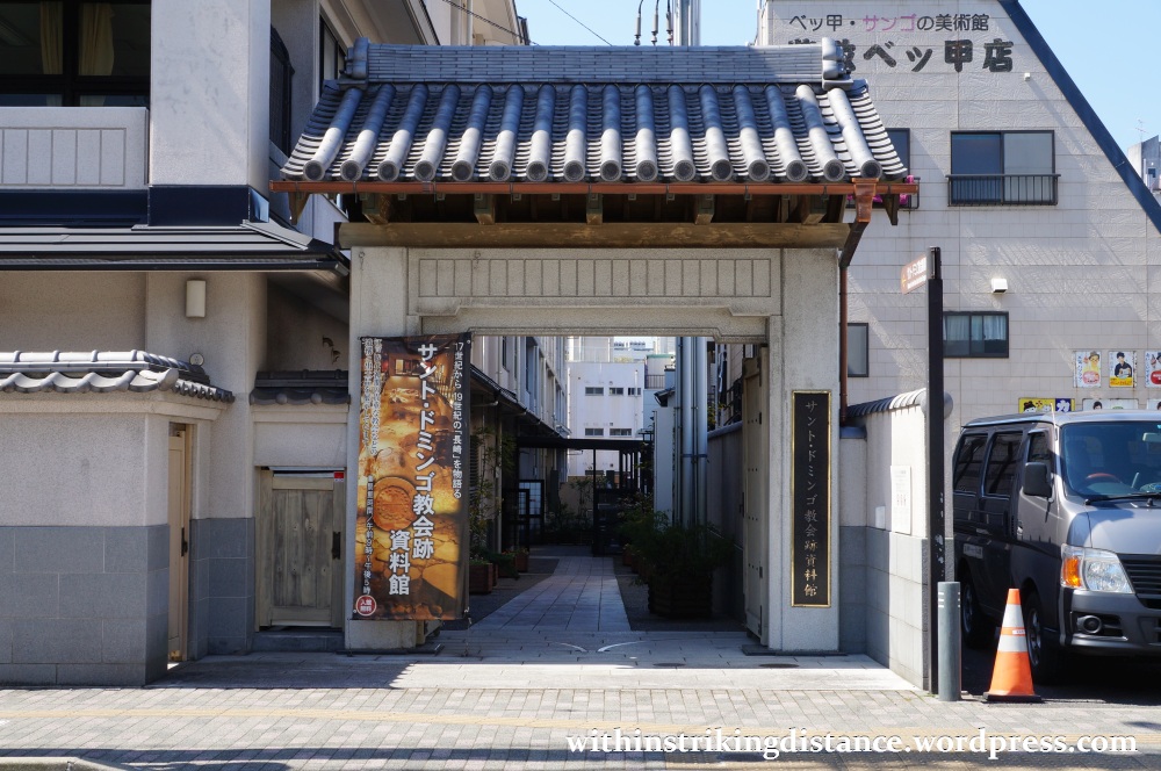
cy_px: 386
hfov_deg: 37.9
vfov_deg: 25.7
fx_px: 1691
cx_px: 580
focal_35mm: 52
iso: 200
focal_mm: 35
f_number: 13
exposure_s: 1/100
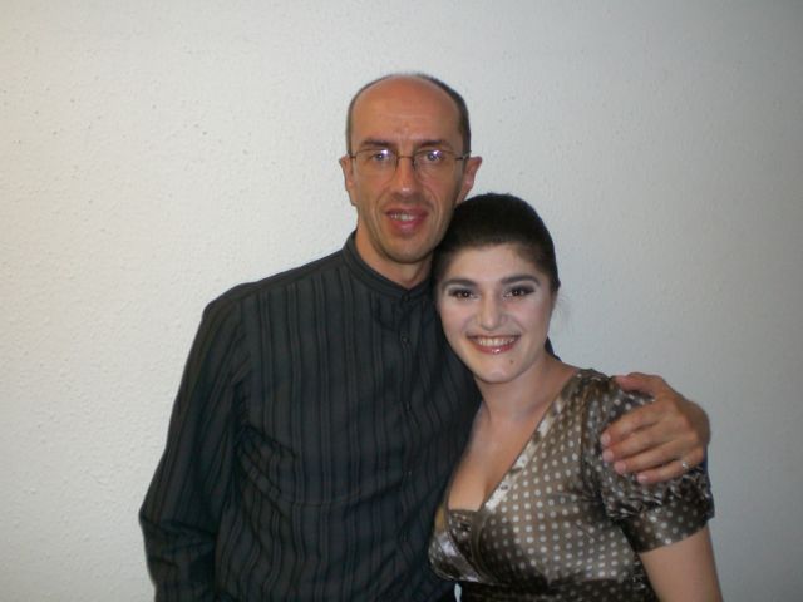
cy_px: 301
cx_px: 402
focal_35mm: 38
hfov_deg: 49.0
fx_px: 881
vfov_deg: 37.7
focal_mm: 6.3
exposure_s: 1/60
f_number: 3.1
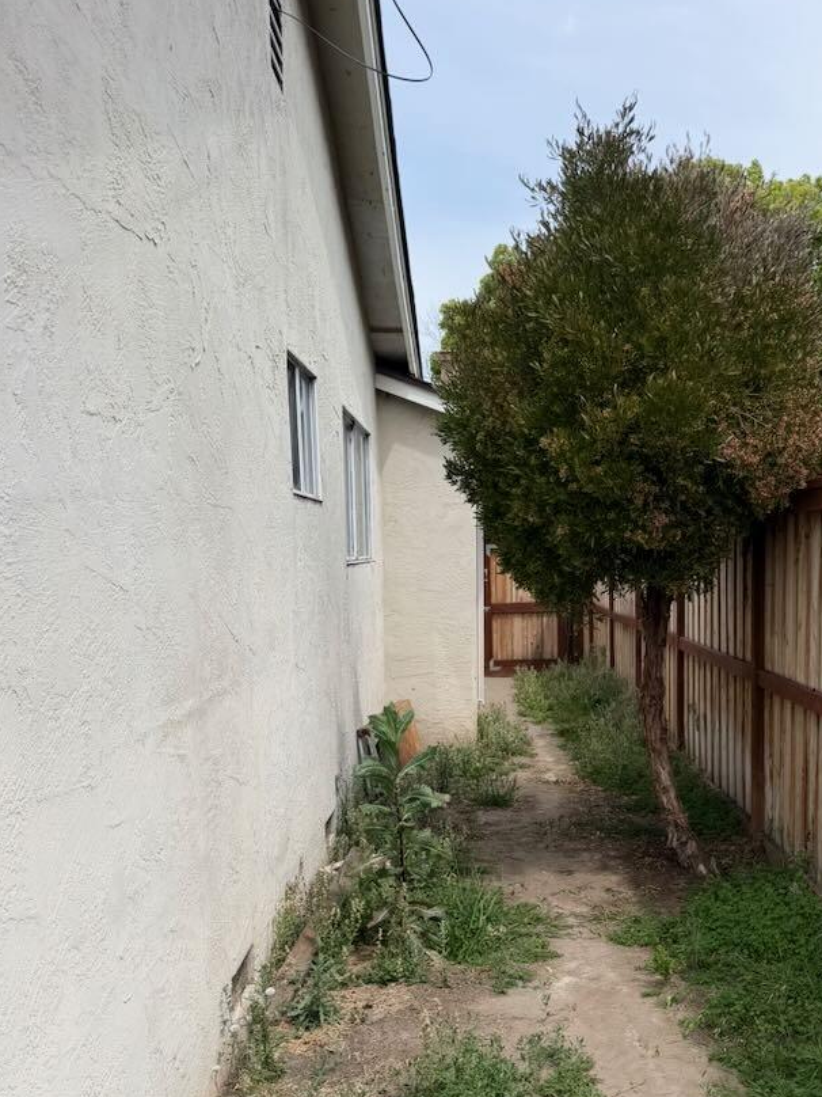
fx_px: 1203
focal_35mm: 38
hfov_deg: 37.0
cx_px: 601
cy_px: 699
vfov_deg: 48.4
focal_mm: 6.76
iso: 80
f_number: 1.78
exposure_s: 1/2907
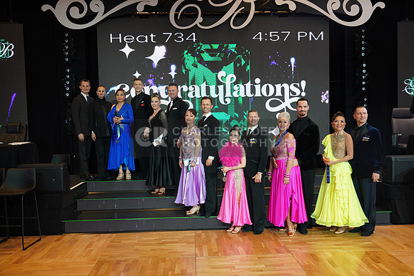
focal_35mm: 33
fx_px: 380
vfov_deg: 40.0
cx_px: 207
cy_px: 138
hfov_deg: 57.2
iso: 1250
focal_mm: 33
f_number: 5
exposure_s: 1/200
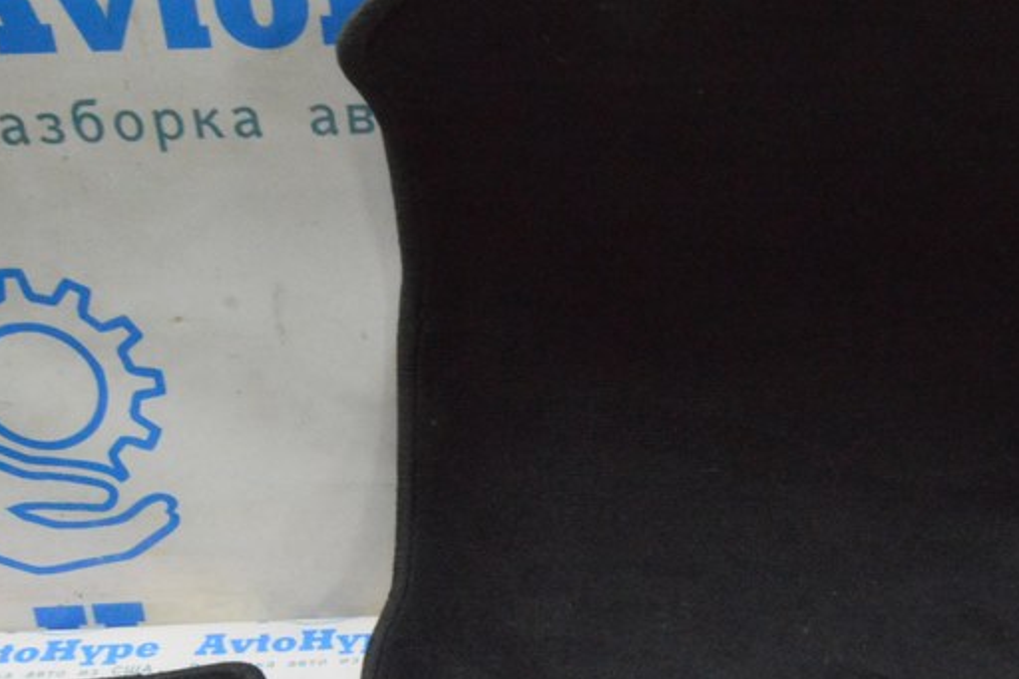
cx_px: 693
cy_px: 549
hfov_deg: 36.4
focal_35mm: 54
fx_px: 1528
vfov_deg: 24.6
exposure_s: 1/15
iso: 6400
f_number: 20
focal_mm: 18
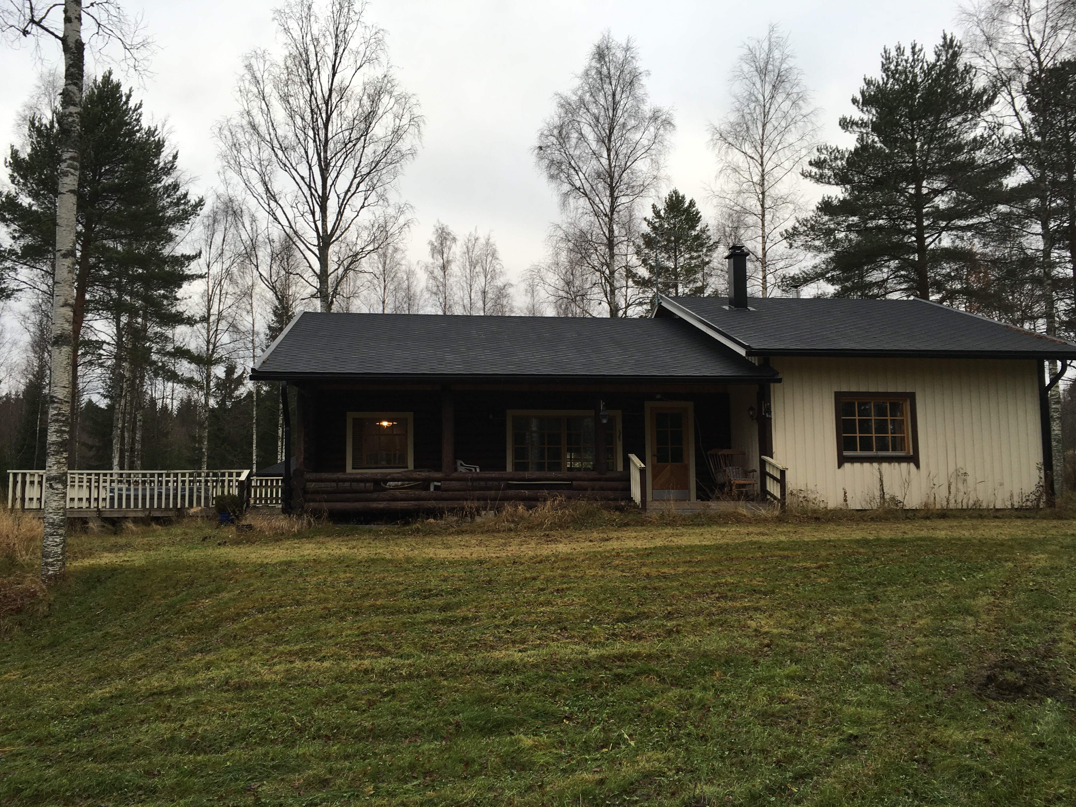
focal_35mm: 29
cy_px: 404
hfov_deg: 61.7
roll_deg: -0.2
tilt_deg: +7.0
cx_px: 538
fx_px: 901
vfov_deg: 48.2
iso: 25
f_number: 2.2
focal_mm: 4.15
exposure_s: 1/134
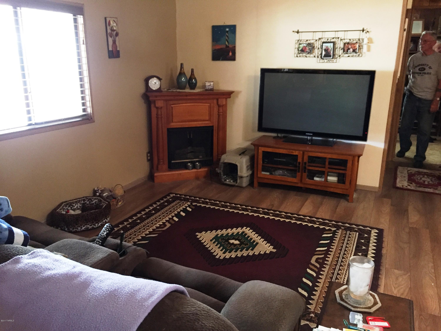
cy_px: 166
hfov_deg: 61.7
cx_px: 220
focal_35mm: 29
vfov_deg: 48.2
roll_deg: -0.9
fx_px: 369
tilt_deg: -14.0
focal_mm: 4.15
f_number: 2.2
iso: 250
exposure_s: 1/20
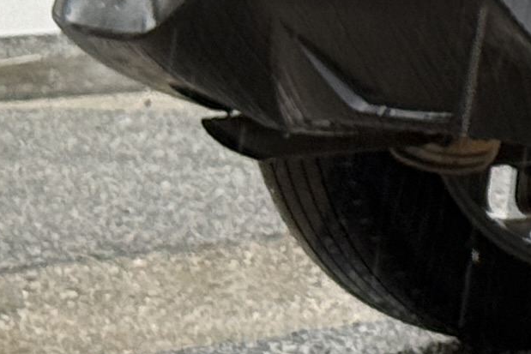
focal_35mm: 325
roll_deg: -0.8
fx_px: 4795
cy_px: -411
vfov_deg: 4.2
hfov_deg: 5.9
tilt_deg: +0.8
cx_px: 1611
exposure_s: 1/183
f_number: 1.78
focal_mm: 6.76
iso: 80
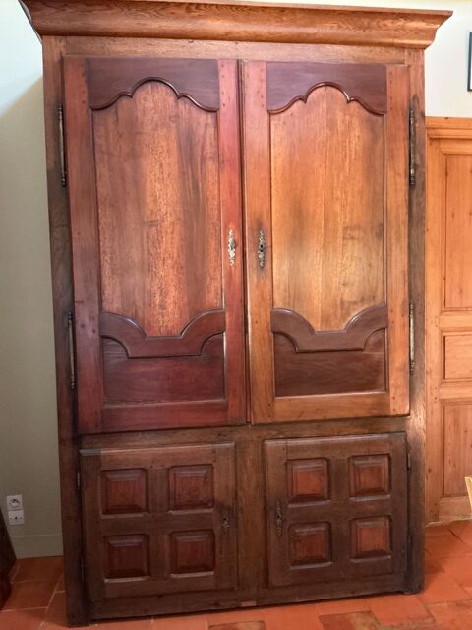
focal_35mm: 29
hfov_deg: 48.2
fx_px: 527
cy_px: 315
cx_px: 236
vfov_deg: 61.7
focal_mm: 3
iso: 500
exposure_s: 1/30
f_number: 1.8
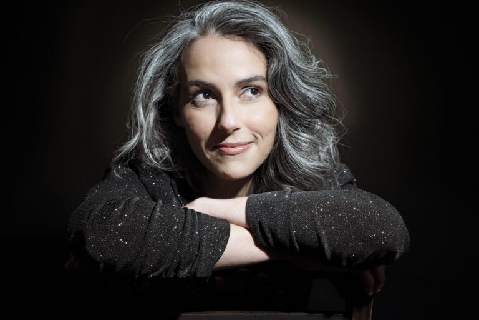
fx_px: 825
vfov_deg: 21.9
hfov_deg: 32.4
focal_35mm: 62
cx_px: 240
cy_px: 160
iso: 200
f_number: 6.3
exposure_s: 1/125
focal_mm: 62
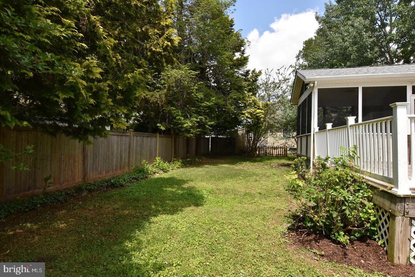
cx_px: 208
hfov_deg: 90.0
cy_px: 138
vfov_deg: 67.5
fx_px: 208
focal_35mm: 18
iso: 800
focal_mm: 12
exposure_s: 1/640
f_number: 13
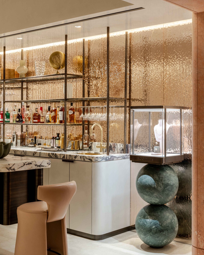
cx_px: 103
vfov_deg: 36.6
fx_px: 385
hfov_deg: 29.7
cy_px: 140
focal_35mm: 51
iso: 80
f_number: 14
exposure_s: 1/2
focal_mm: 45
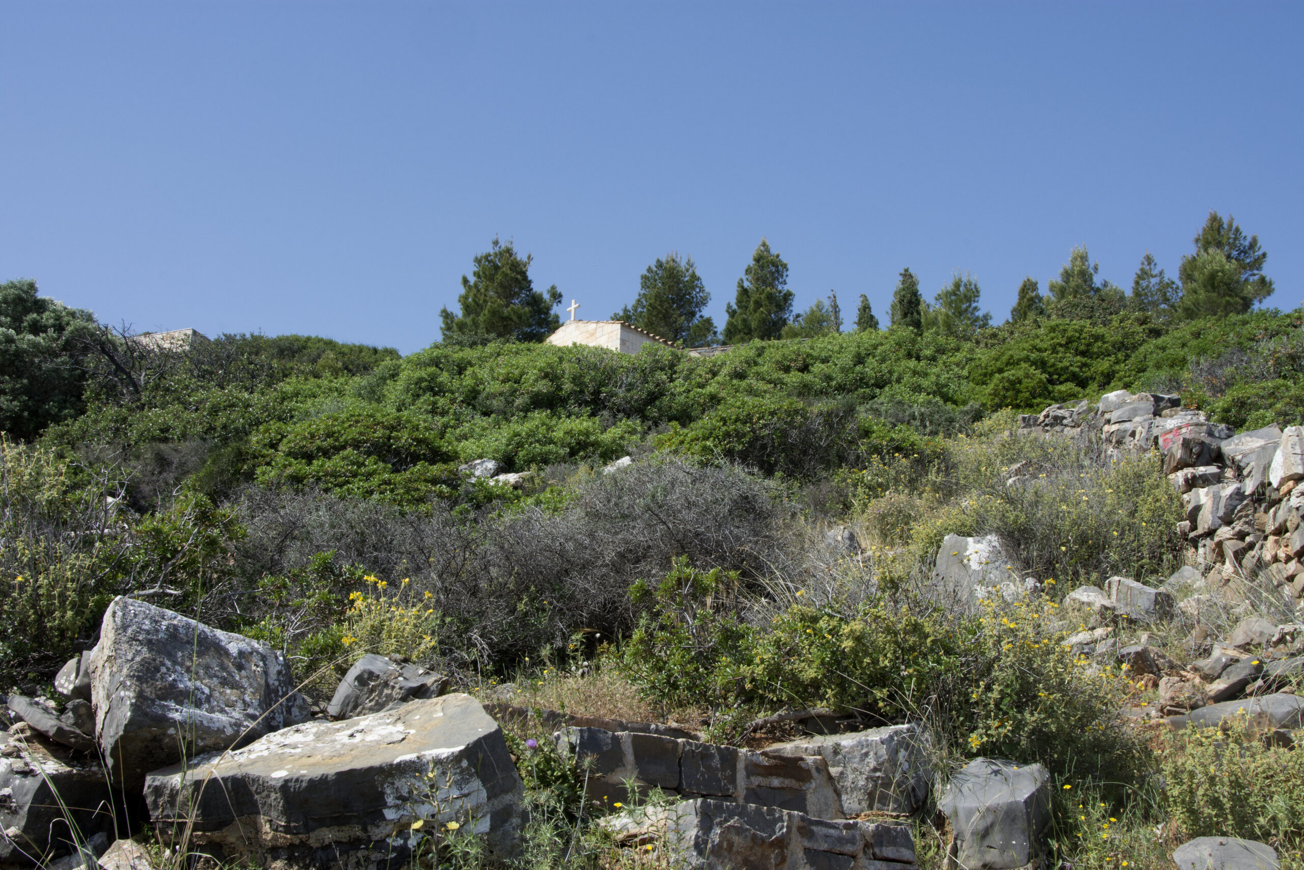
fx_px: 1413
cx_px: 652
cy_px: 435
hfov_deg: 49.6
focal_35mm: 39
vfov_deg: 34.2
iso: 200
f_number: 14
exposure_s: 1/100
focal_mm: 26
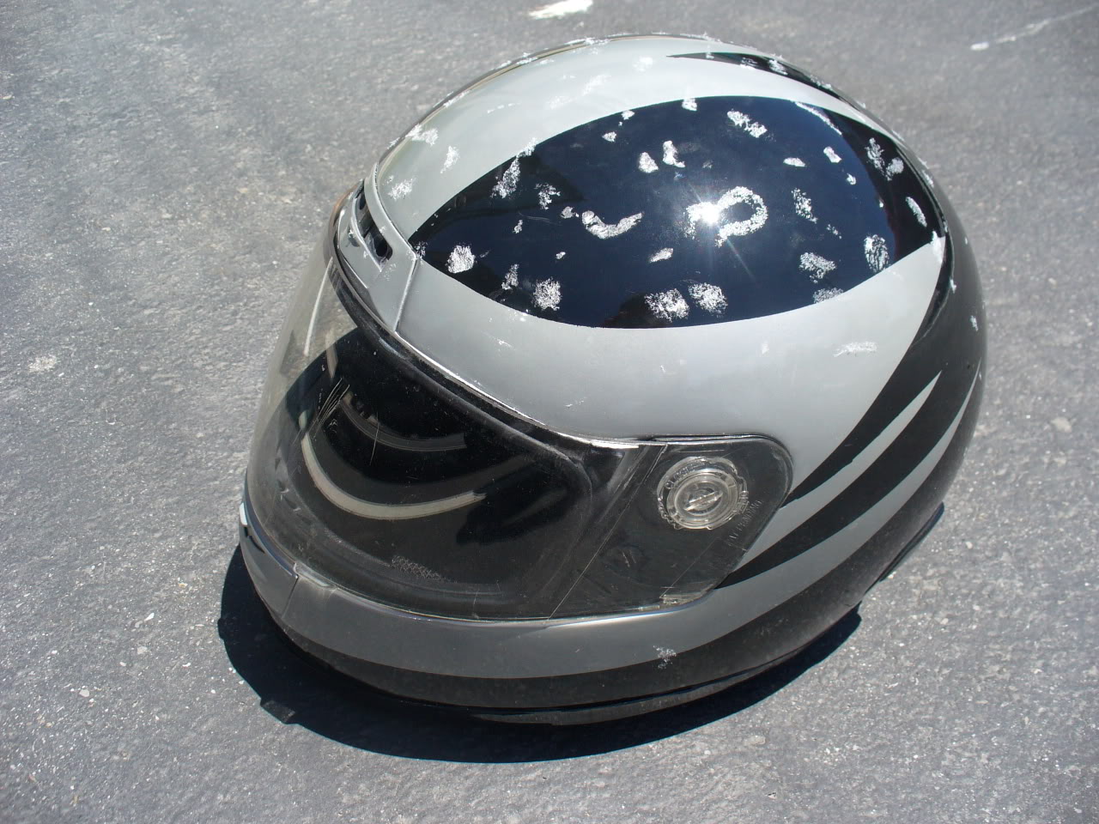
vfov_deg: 38.7
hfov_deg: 50.1
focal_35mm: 37
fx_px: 1175
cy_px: 412
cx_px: 550
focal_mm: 6.1
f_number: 5.6
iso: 80
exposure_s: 1/250
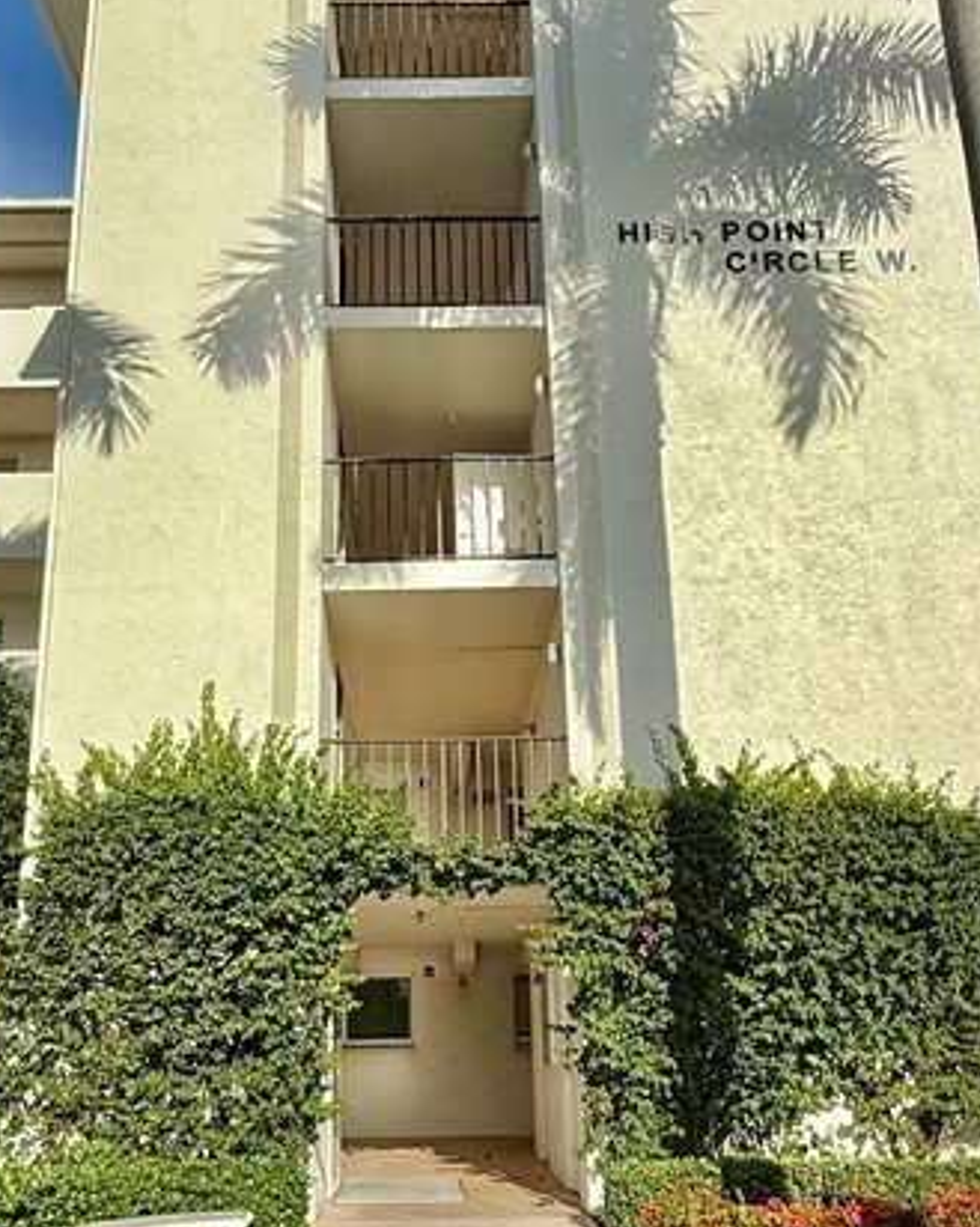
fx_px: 1234
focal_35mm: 34
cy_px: 691
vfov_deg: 52.7
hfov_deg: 43.2
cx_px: 435
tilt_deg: +16.8
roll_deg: +1.2
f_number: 2.2
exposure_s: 1/4762
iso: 50
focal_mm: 2.22
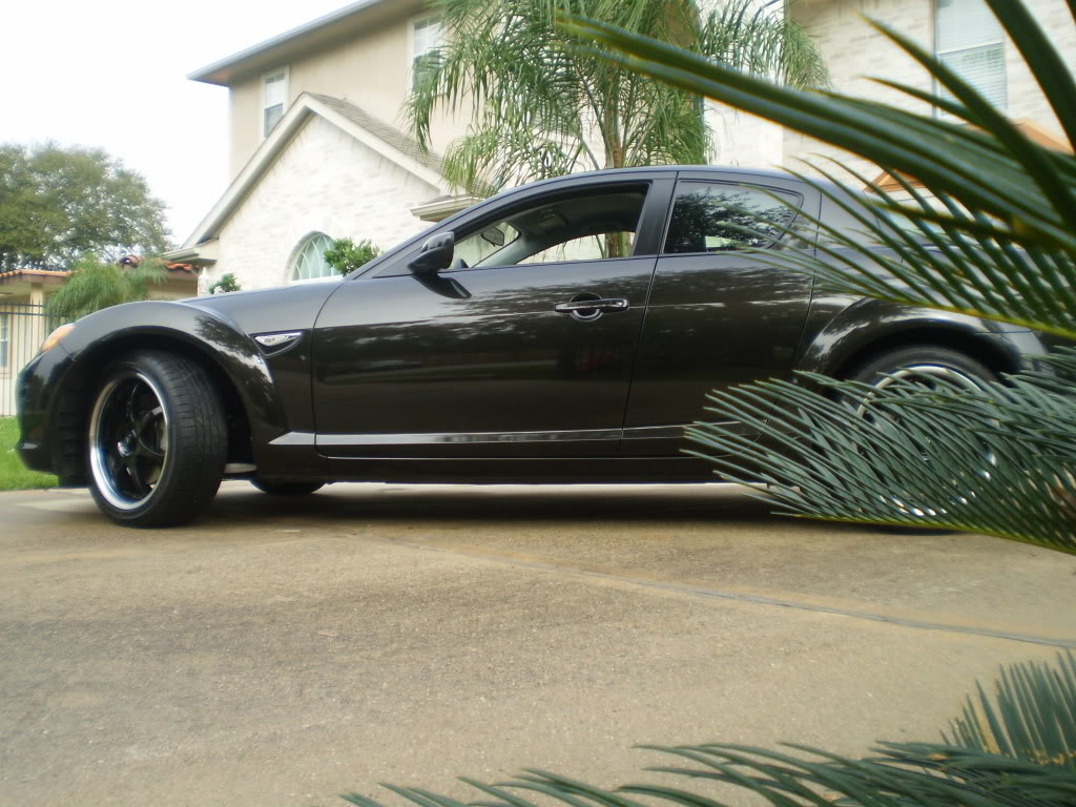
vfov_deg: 39.7
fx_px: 1119
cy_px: 404
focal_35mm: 36
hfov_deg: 51.4
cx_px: 538
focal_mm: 6.3
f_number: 3.1
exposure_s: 1/320
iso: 64
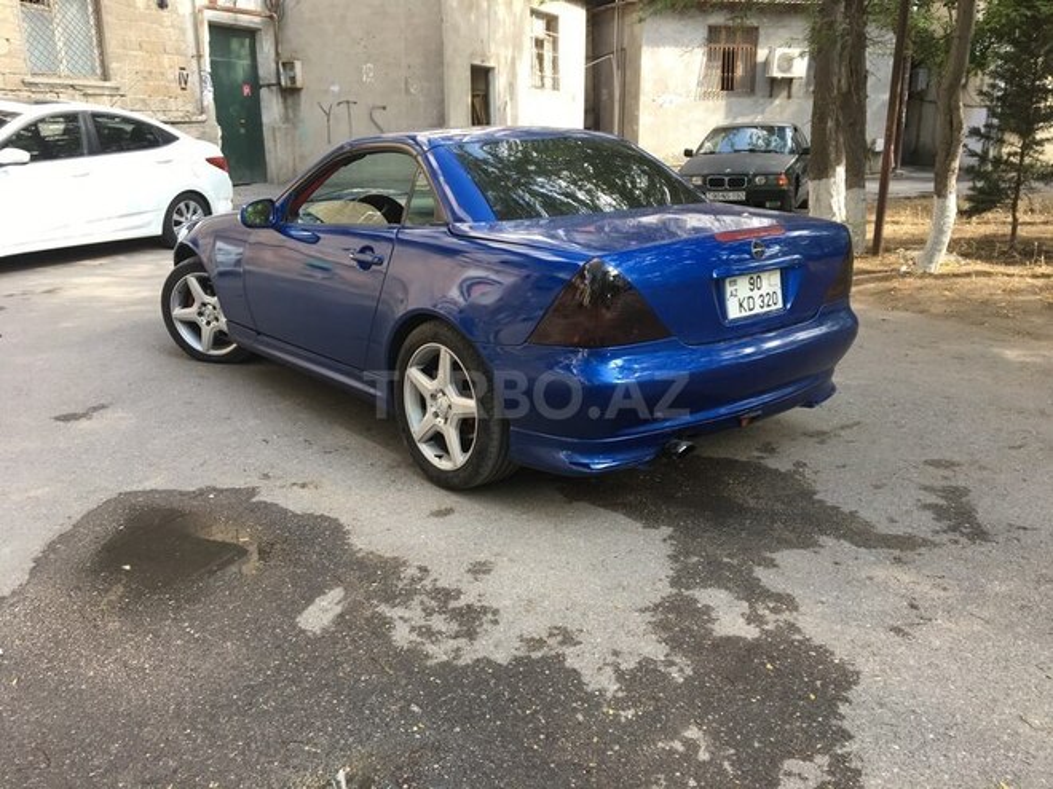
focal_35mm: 29
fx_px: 882
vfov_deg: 48.2
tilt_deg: -14.9
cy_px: 394
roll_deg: -0.2
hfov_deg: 61.7
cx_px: 526
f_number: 2.2
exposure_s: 1/100
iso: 25
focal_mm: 4.15
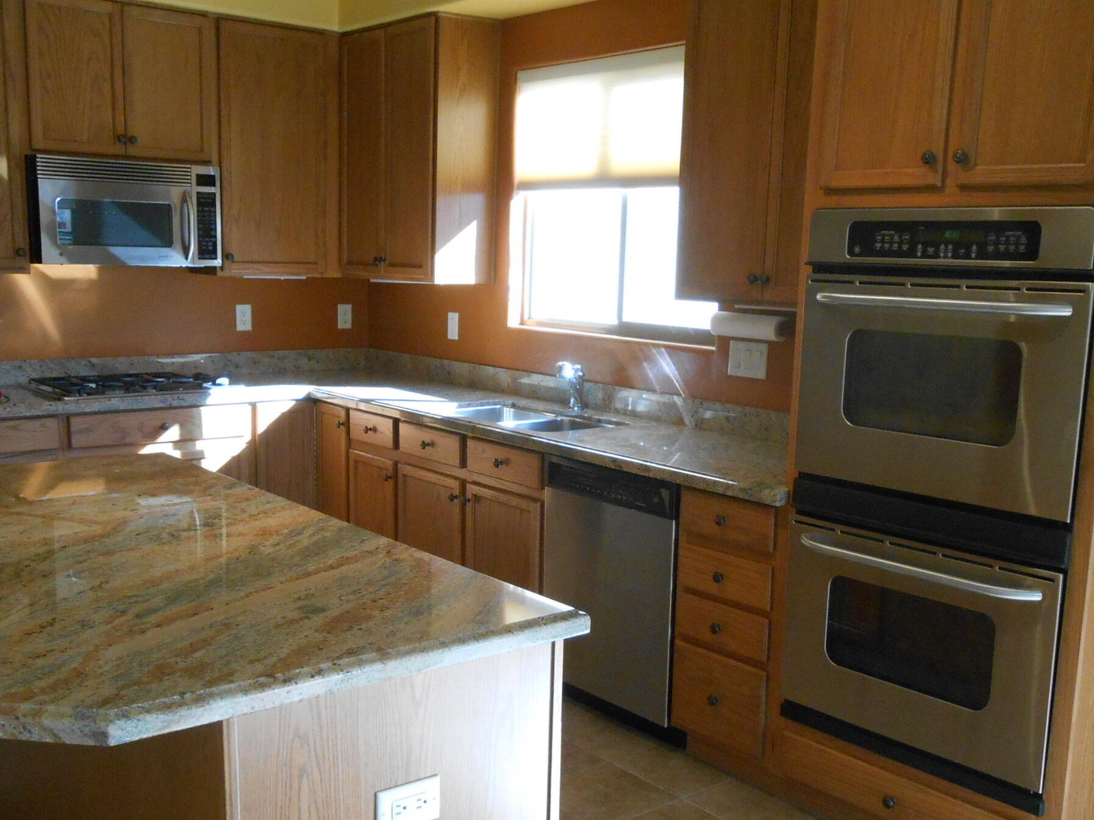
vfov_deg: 37.6
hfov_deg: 49.0
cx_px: 556
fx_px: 1201
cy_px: 483
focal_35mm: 38
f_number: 3.8
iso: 500
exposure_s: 1/125
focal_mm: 5.3
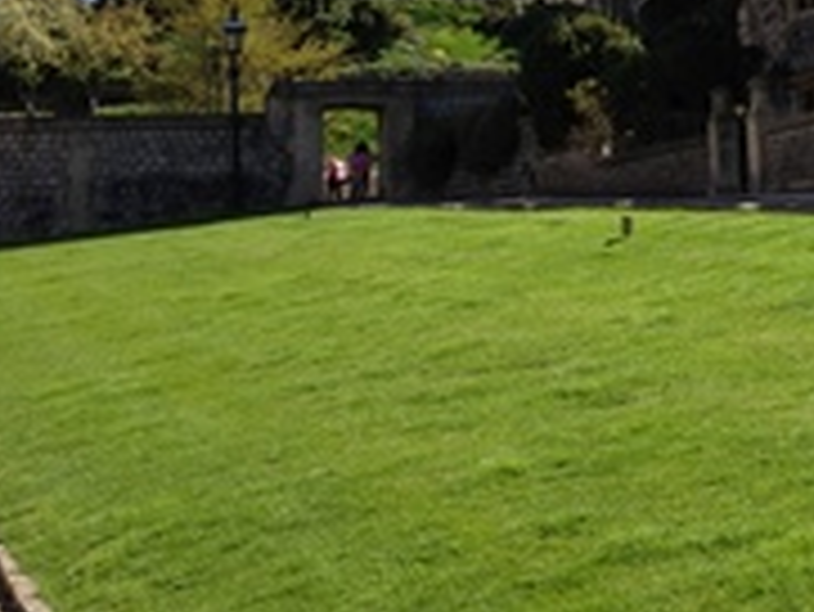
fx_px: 2141
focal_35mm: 91
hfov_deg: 20.6
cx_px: 886
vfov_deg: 15.7
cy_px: -119
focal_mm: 4.13
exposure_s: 1/919
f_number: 2.4
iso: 50
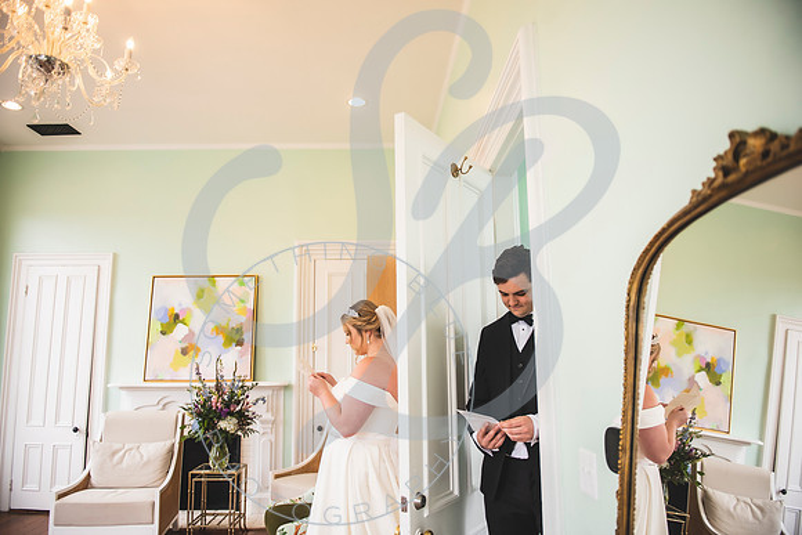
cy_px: 268
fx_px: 538
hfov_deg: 73.4
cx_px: 401
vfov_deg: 52.9
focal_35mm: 24
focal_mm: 24
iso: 500
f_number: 2.8
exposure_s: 1/200
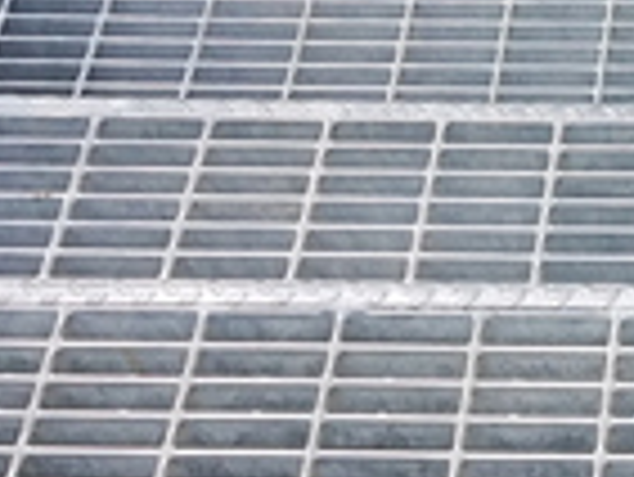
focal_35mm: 126
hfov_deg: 14.5
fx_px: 2310
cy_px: 58
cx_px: 969
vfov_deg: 11.7
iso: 40
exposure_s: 1/530
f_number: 1.7
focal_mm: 4.2
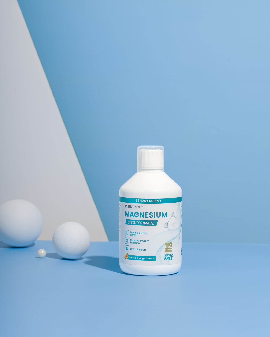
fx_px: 1338
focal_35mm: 134
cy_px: 153
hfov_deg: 11.5
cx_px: 135
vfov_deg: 14.4
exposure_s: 1/200
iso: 100
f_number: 9
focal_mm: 118
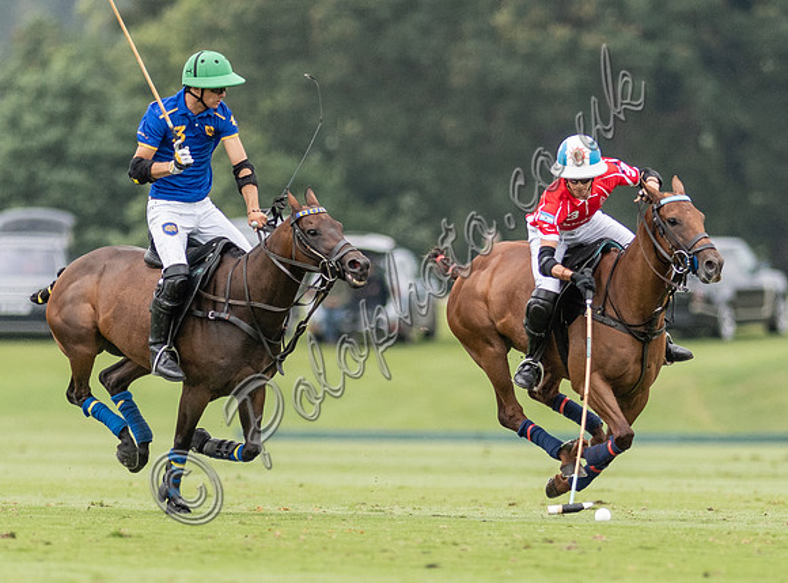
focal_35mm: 886
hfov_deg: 2.2
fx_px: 20064
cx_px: 494
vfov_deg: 1.7
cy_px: 519
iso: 500
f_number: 2.8
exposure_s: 1/4000
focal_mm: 300
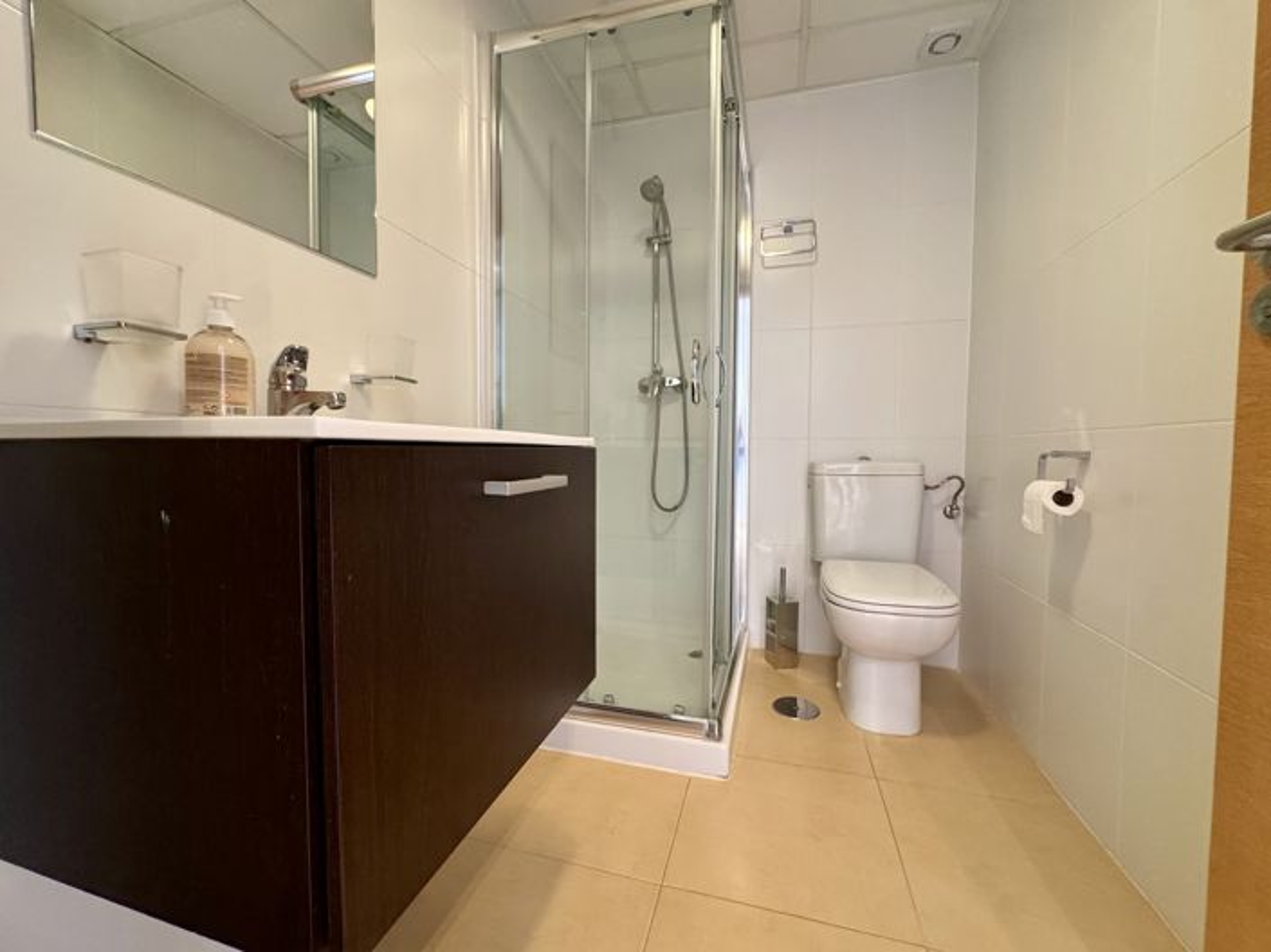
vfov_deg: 85.6
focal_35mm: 14
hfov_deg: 102.1
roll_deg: -0.2
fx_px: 514
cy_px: 476
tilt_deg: -2.9
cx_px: 636
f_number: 2.2
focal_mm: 2.22
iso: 320
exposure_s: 1/50
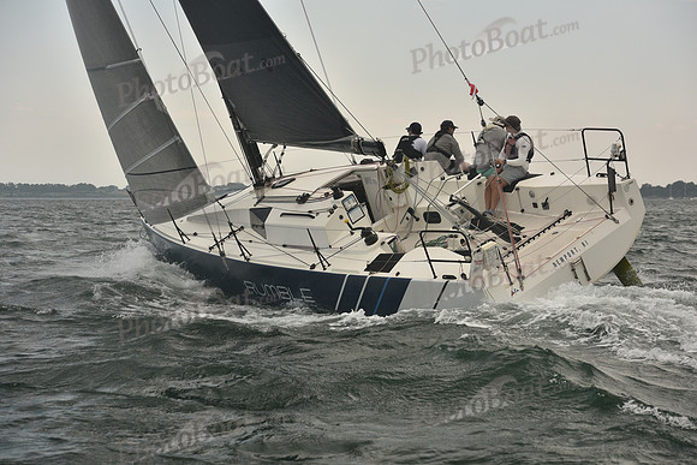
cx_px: 348
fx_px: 1356
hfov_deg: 28.8
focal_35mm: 70
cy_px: 232
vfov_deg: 19.5
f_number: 5.6
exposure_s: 1/500
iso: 250
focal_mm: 70
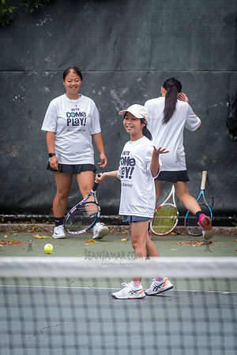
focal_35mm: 305
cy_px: 178
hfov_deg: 4.5
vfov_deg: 6.8
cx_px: 118
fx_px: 3008
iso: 1250
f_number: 6.3
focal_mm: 200
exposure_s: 1/1000
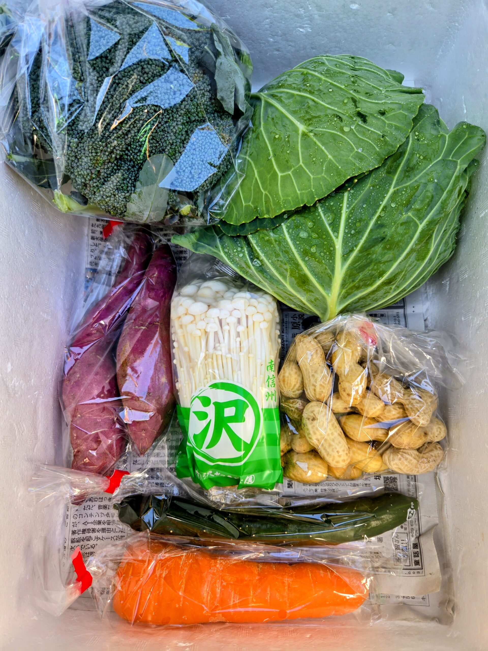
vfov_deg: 73.9
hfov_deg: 58.9
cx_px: 244
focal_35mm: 23
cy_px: 326
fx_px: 432
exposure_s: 1/180
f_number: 1.8
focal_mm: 5.4
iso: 64
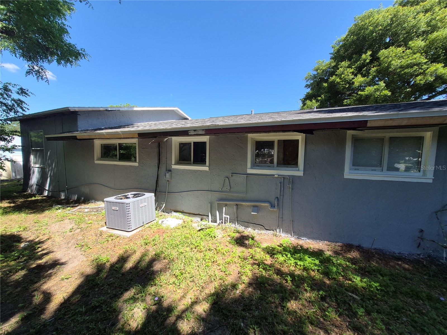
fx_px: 168
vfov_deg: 89.9
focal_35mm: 13
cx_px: 224
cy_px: 168
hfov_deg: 106.2
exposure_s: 1/830
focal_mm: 1.74
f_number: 2.2
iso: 40
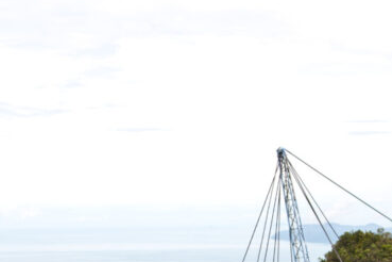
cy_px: 279
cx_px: 204
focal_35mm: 91
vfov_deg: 14.7
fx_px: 991
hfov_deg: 22.4
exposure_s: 1/180
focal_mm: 28
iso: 100
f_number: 9.5
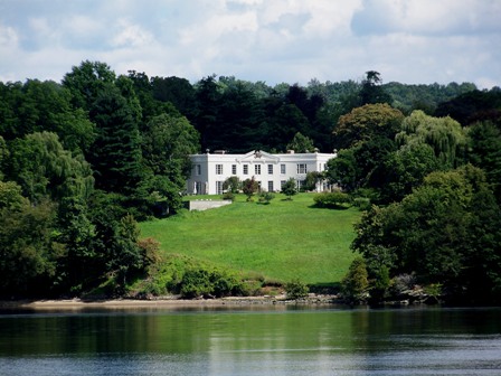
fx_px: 4327
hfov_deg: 6.6
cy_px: 188
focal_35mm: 299
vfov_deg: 5.0
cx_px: 250
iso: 64
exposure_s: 1/400
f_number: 4
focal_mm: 49.7
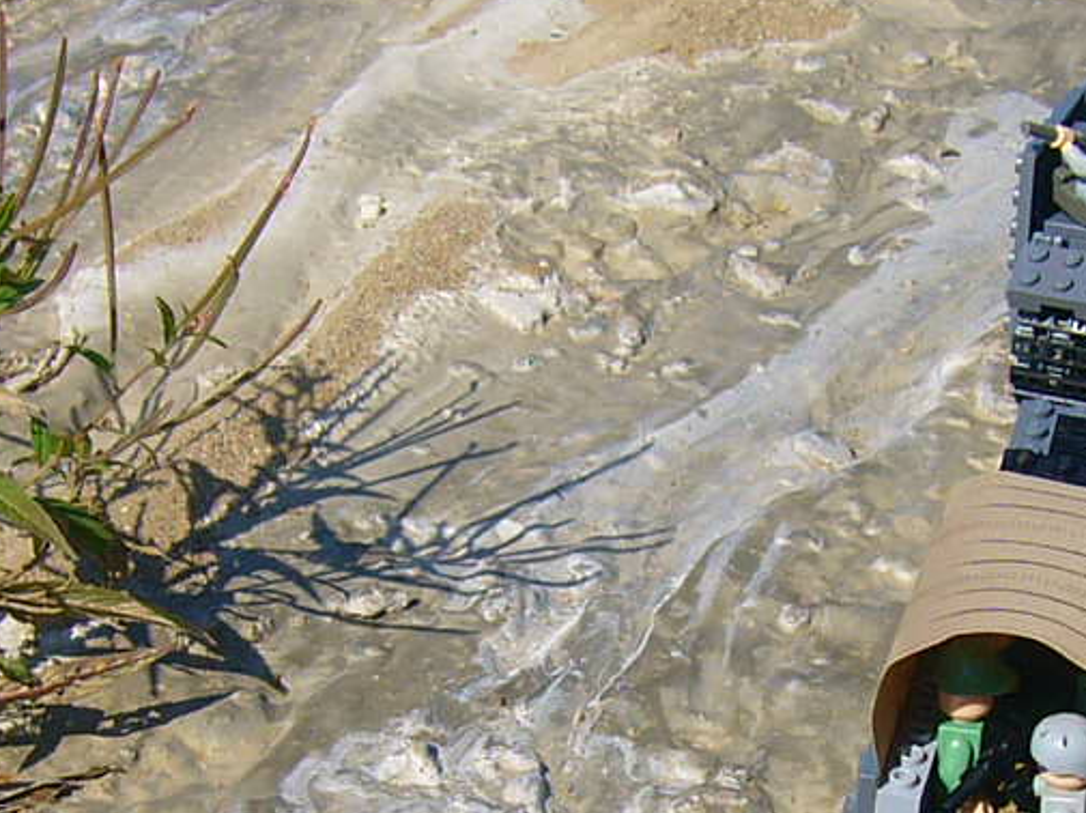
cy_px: 658
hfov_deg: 17.7
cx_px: 791
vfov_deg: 13.3
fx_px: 3480
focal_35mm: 111
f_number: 5.6
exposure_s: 1/500
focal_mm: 5.8
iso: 64
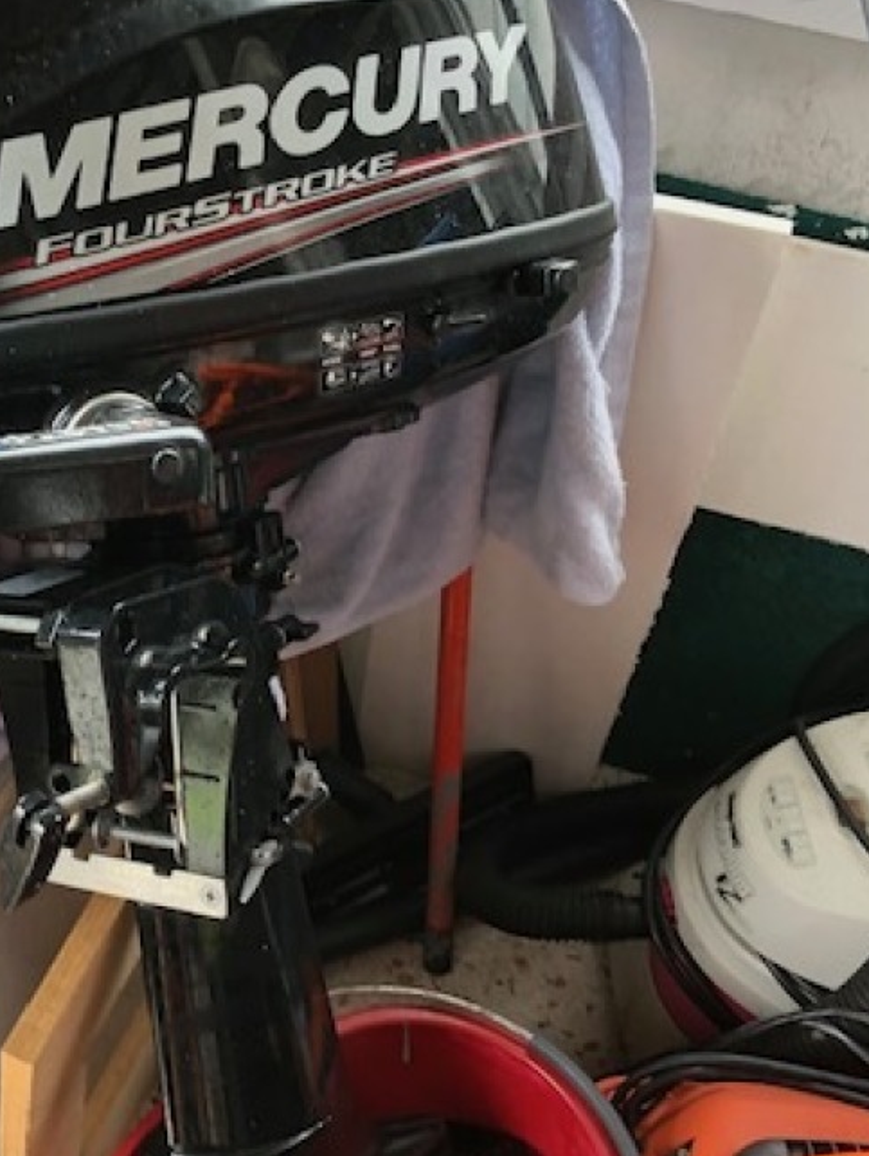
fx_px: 1572
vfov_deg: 40.4
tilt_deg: -45.2
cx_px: 149
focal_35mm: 47
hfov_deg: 30.0
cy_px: 518
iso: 50
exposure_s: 1/120
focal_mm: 3.99
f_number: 1.8
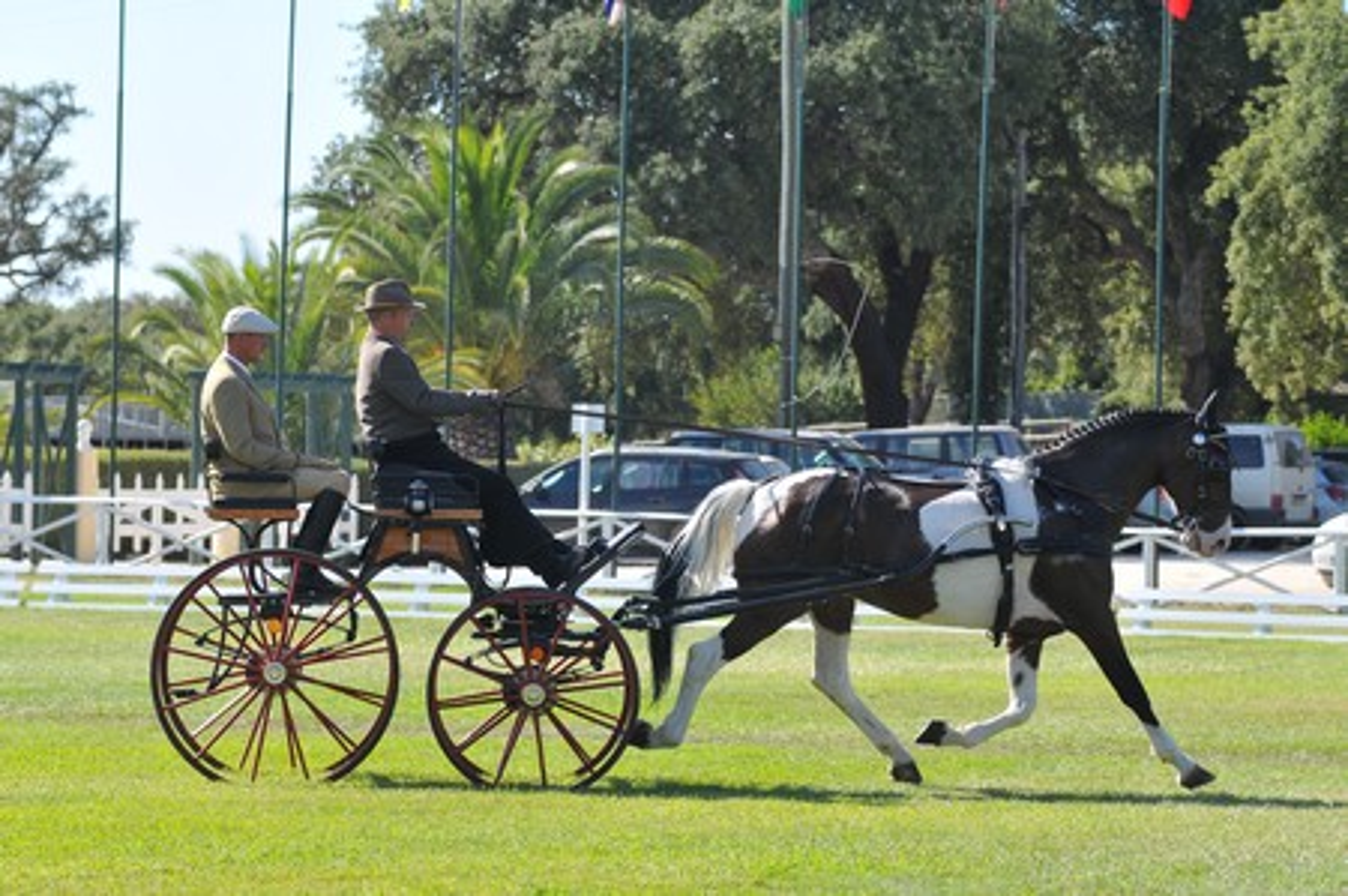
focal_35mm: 180
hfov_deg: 11.4
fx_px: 6733
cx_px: 674
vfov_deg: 7.6
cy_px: 448
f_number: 5
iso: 320
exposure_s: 1/640
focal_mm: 120
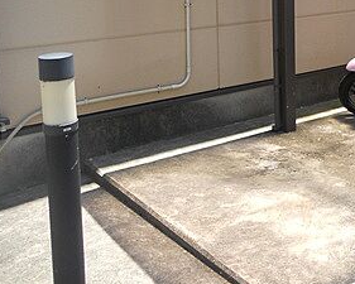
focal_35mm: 60
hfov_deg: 28.4
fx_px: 631
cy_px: -8
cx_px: 398
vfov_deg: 24.1
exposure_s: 1/250
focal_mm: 4.9
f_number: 3.2
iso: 80
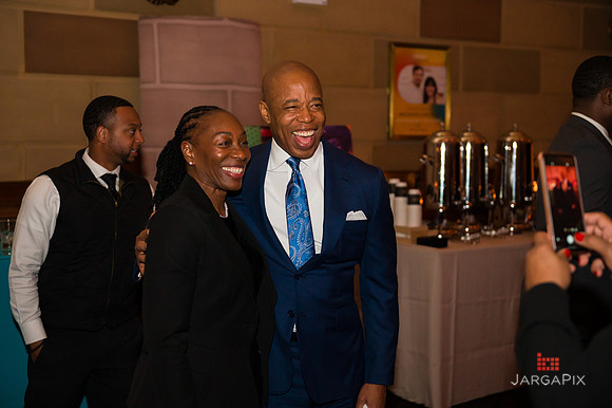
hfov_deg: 35.7
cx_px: 306
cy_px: 204
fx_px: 951
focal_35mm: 56
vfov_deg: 24.2
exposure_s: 1/200
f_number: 4
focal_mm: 56
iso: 3200
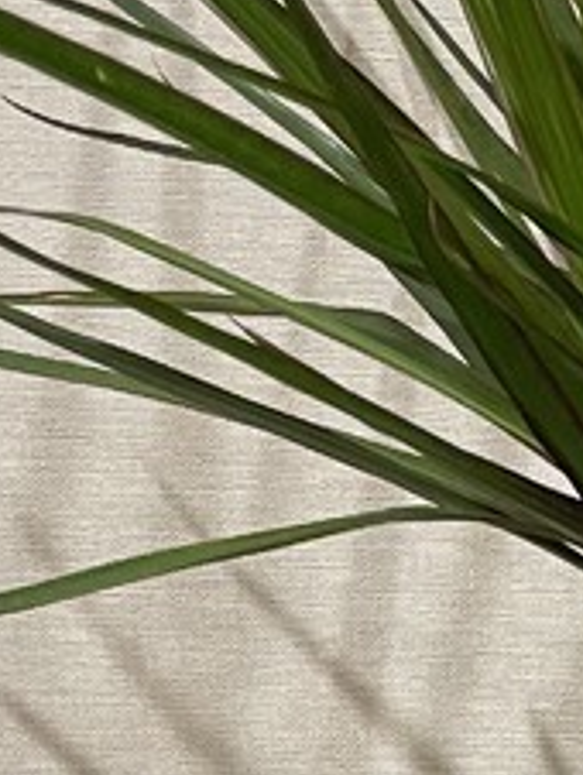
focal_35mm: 138
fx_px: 3093
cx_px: 912
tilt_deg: -26.7
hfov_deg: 10.4
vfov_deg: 12.5
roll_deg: -0.9
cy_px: 1574
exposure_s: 1/50
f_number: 1.6
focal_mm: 4.2
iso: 160
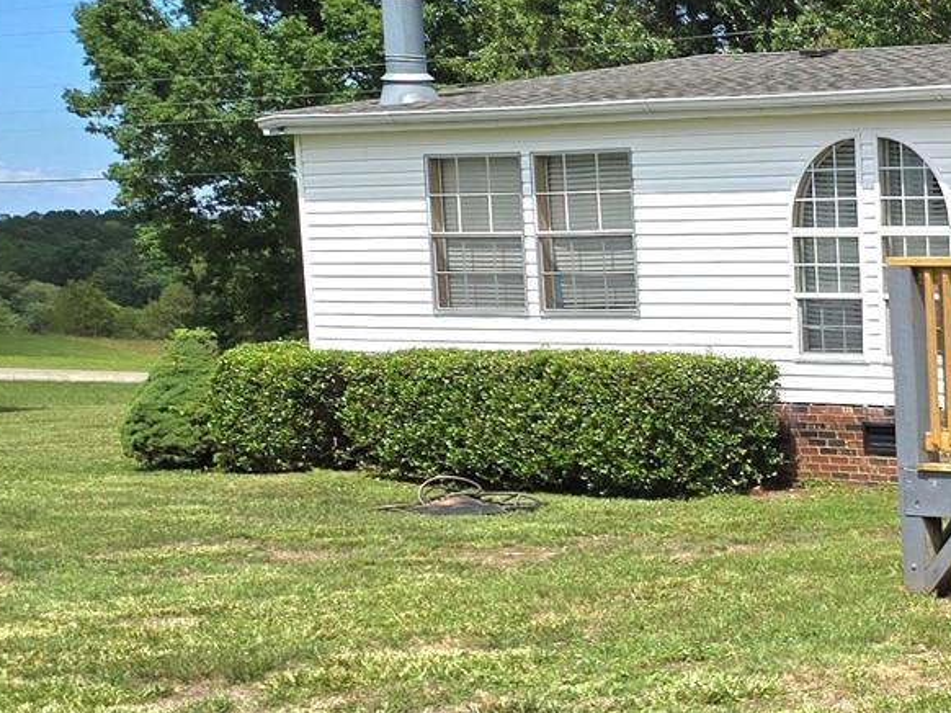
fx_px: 2224
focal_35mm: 81
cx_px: 1649
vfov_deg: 18.1
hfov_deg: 19.1
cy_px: 481
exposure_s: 1/3333
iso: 25
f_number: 1.8
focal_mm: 5.4
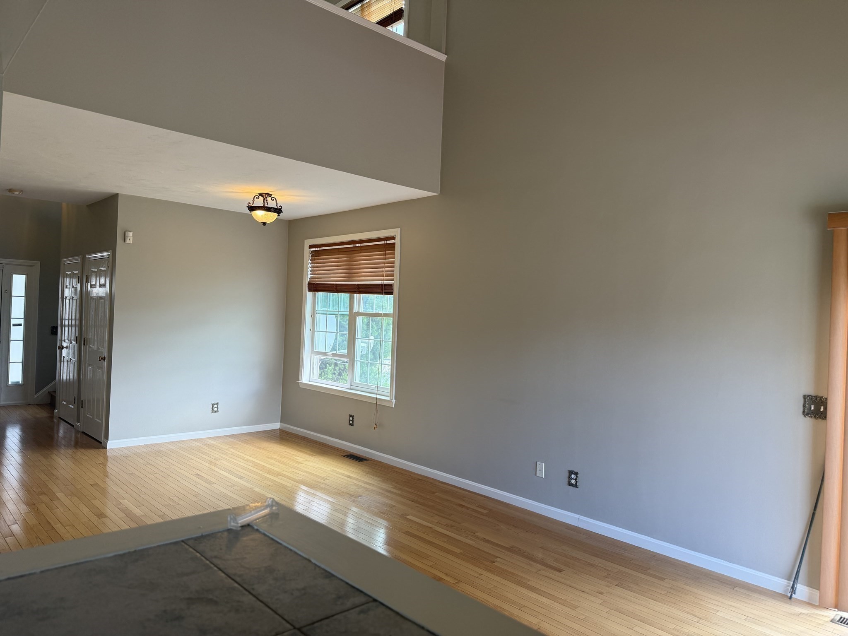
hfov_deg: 71.6
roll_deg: -2.4
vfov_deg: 56.8
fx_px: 588
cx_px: 424
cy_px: 318
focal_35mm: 24
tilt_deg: +0.1
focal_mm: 6.76
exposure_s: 1/136
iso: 80
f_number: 1.78
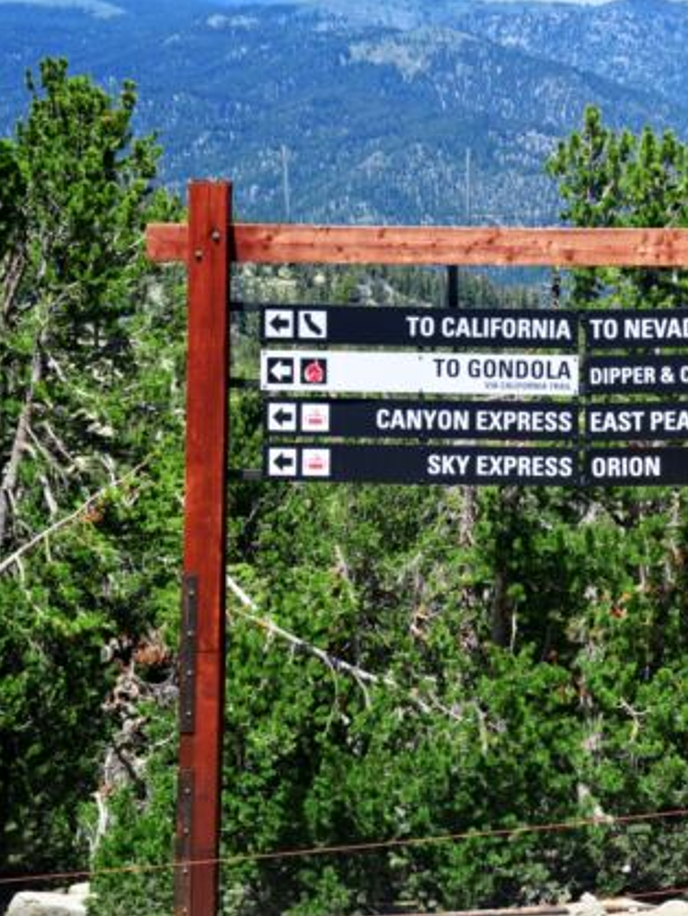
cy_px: 459
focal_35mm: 132
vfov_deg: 14.9
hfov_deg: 11.2
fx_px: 3494
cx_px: 559
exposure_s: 1/125
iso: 100
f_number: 11
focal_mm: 60
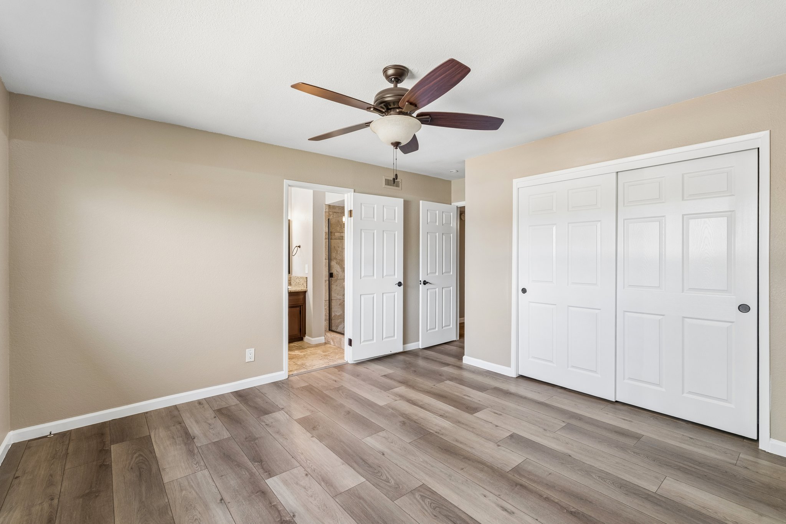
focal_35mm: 16
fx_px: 349
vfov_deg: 73.7
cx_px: 393
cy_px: 262
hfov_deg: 96.7
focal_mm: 16
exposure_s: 1/20
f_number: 8
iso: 400
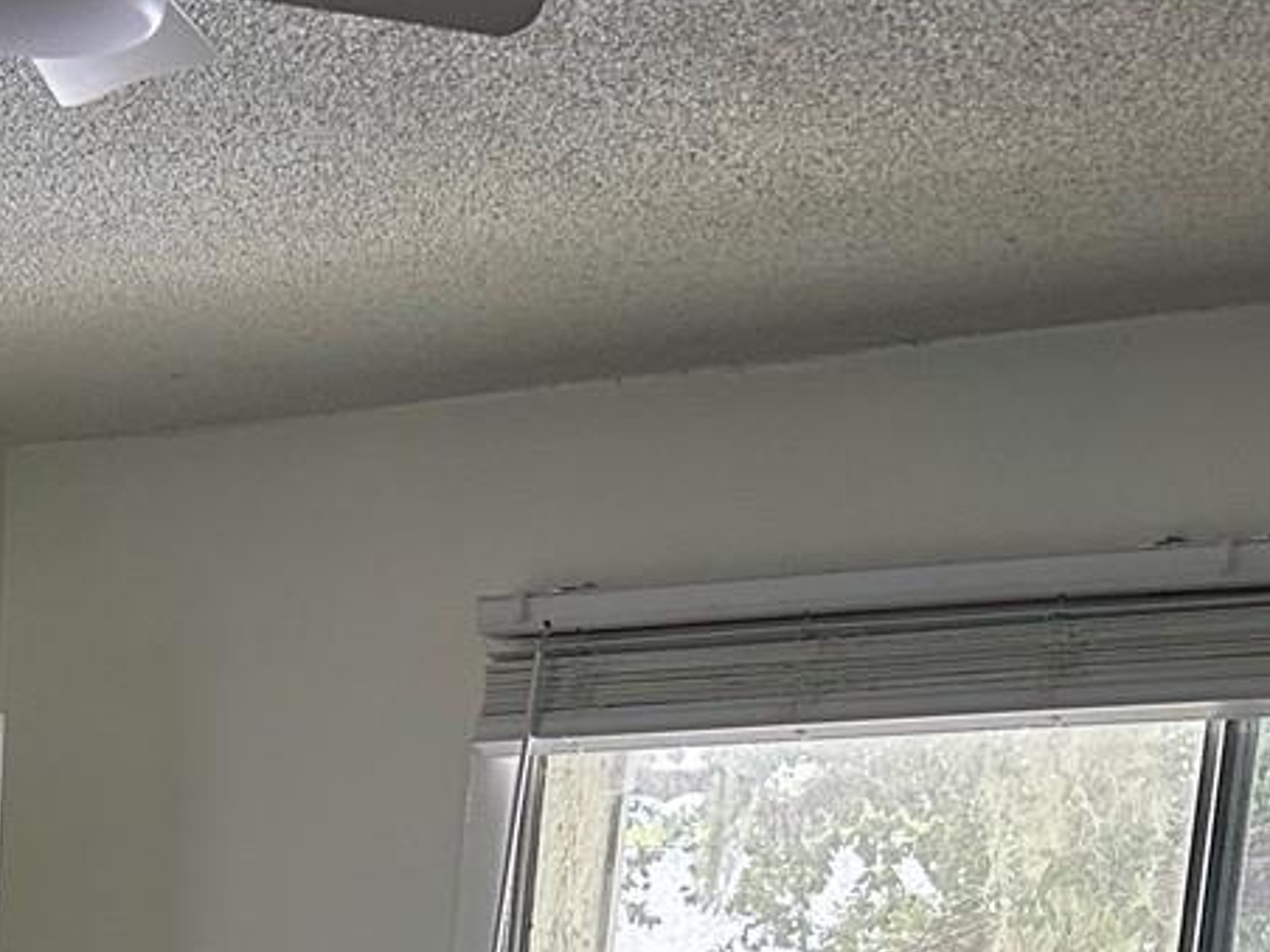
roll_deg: -4.1
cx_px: 37
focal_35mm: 85
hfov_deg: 22.3
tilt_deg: -8.5
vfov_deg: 15.5
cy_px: 1564
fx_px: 3119
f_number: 1.78
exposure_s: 1/82
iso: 250
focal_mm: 6.86
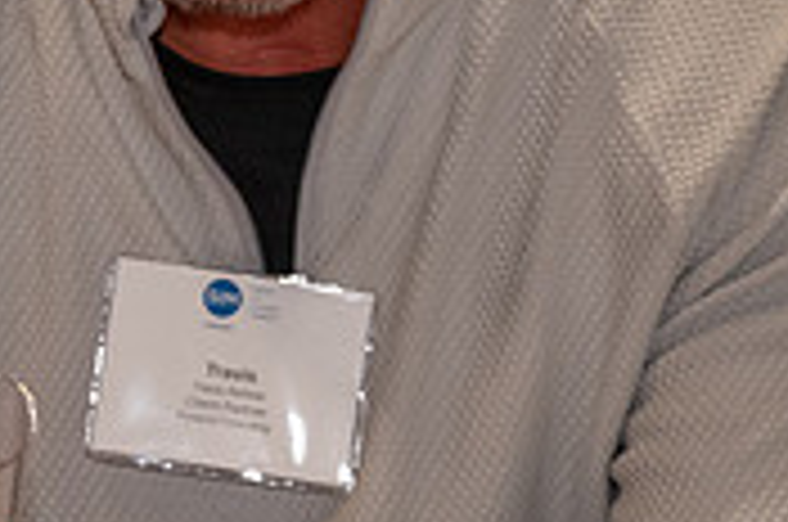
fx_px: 4501
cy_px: 9
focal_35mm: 206
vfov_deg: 6.6
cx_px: 203
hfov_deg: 10.0
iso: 5000
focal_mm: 62
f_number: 4
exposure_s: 1/60
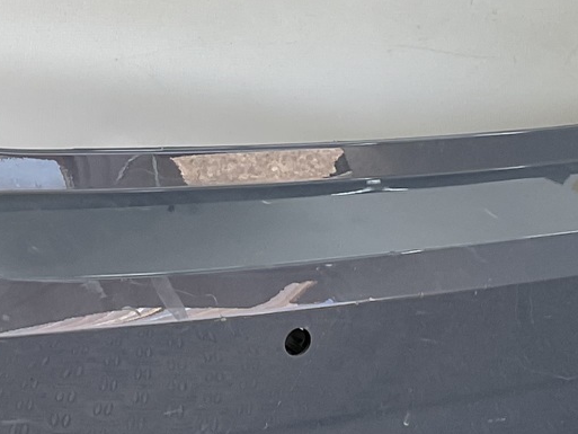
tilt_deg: -8.4
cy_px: 72
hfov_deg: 17.1
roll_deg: +0.4
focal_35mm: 114
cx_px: 74
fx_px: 1904
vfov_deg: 12.9
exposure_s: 1/136
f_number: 1.8
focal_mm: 3
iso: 16
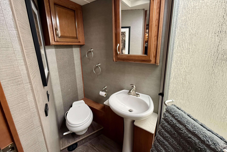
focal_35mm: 15
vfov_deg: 77.0
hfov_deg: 100.4
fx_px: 95
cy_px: 67
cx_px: 112
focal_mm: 2.22
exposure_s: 1/98
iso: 320
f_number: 2.2
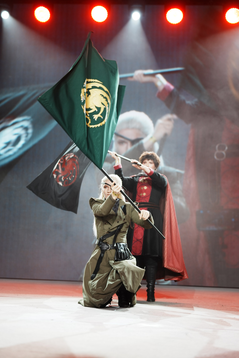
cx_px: 120
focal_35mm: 49
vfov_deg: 40.3
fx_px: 488
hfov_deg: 27.5
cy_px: 179
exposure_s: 1/500
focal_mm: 49
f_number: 2.2
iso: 400
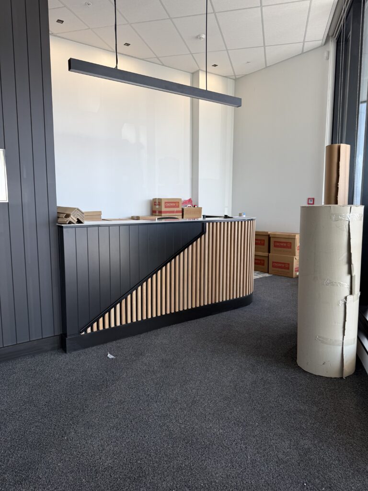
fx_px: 340
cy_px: 246
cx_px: 184
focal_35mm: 24
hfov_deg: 56.8
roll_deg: -1.7
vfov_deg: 71.6
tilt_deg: -7.2
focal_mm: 6.76
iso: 64
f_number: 1.78
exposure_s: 1/250
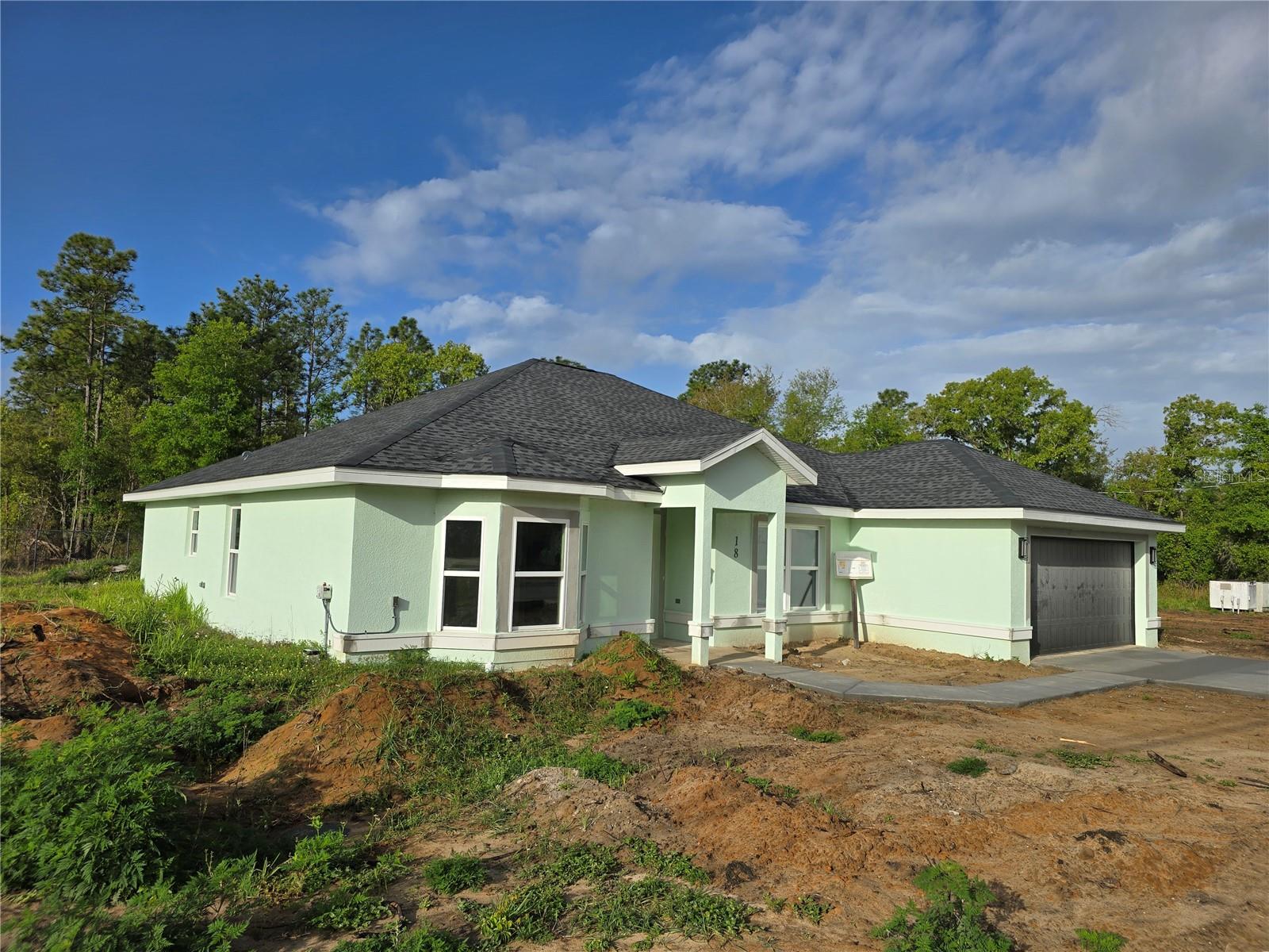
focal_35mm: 23
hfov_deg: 73.9
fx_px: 843
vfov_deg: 58.9
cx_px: 634
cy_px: 476
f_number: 1.7
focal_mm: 6.3
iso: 12
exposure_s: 1/1222
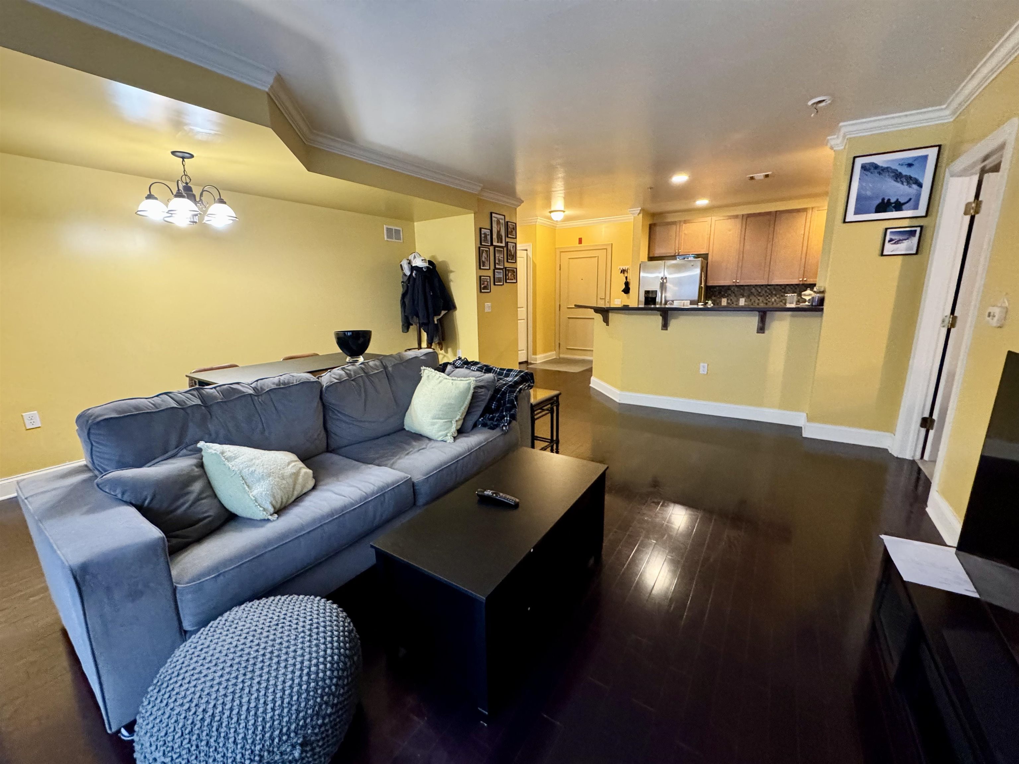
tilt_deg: -12.4
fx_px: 412
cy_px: 382
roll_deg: +1.1
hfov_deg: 102.1
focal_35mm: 14
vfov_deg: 85.7
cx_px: 510
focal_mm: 2.22
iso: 1000
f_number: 2.2
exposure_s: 1/60
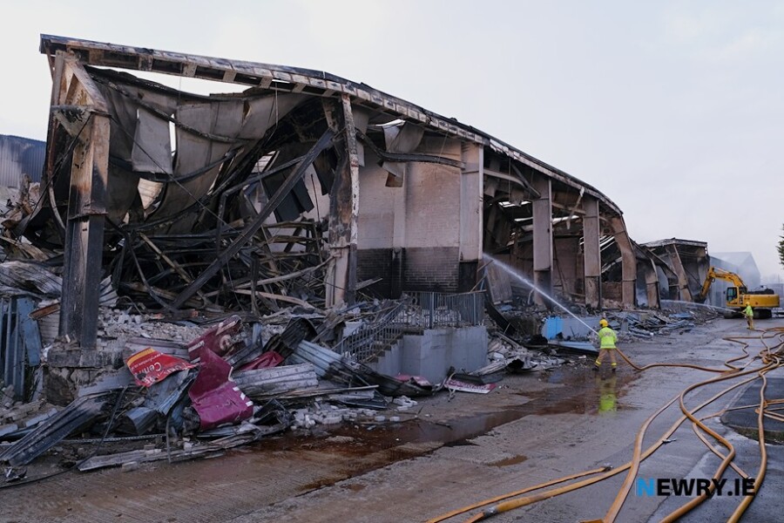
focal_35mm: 27
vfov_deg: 47.9
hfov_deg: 67.4
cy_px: 262
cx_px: 392
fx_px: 588
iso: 800
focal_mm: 18
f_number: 5
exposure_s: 1/240
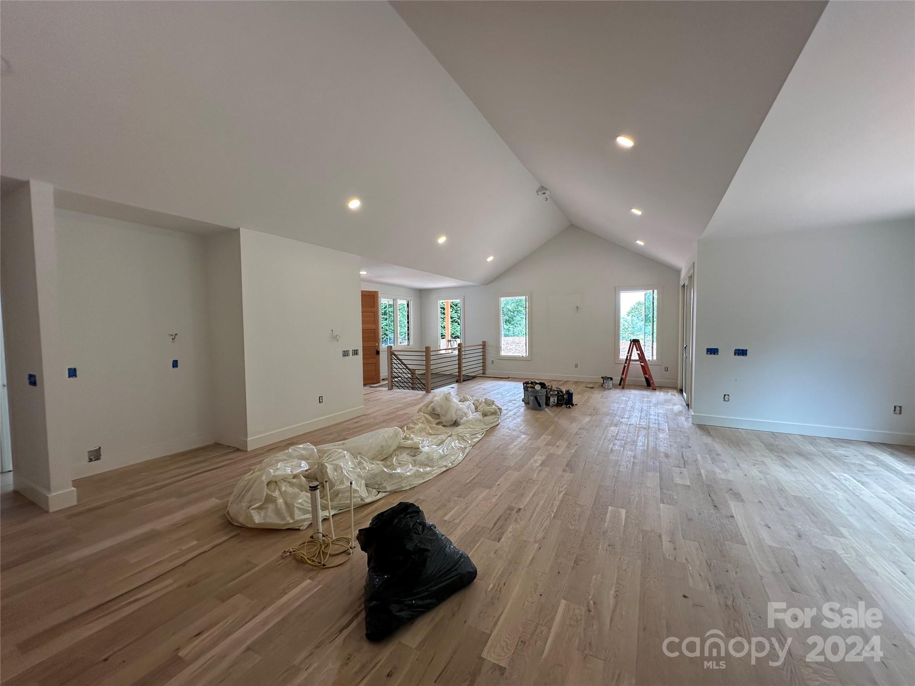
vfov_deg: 85.7
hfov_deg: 102.1
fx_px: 370
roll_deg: +0.4
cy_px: 343
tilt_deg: -2.5
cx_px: 458
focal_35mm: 14
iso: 100
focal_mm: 2.22
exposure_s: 1/120
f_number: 2.2
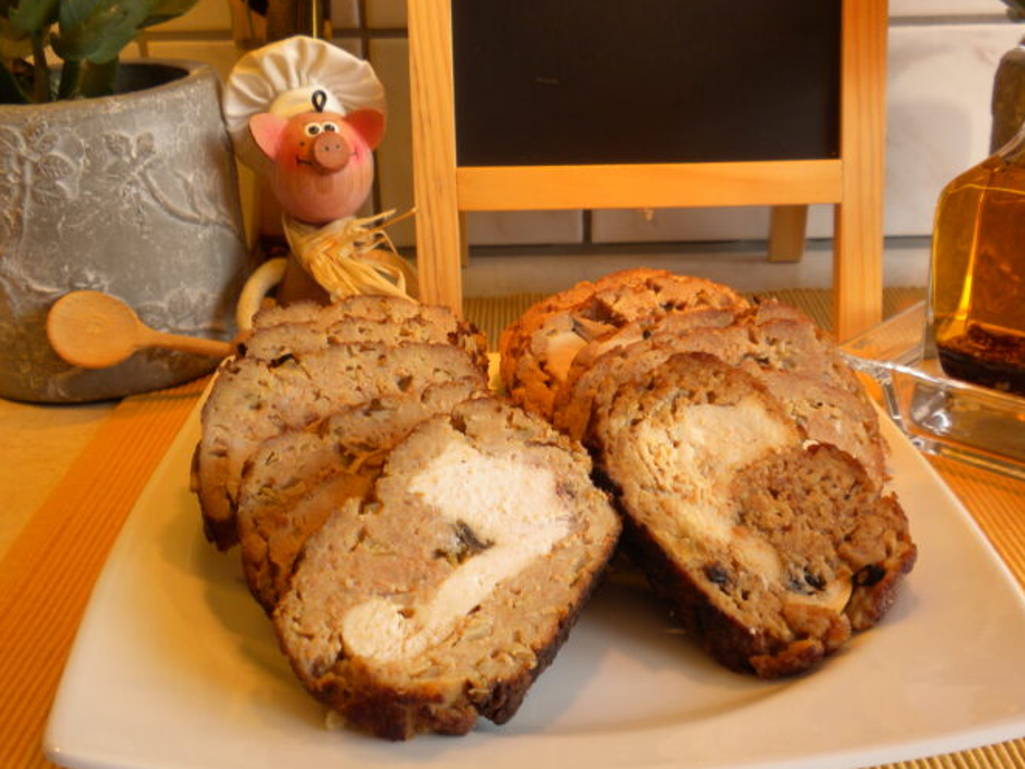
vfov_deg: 33.6
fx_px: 1273
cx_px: 543
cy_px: 437
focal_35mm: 43
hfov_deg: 43.8
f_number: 3.5
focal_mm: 6.6
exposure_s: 1/56.4
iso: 65
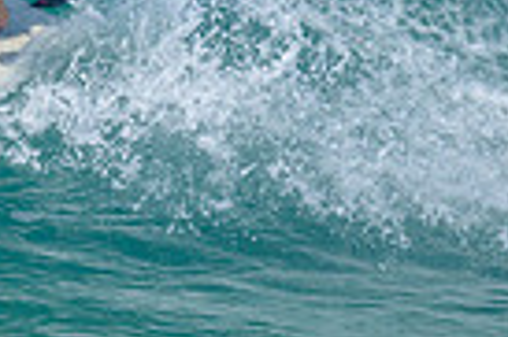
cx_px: -418
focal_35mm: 4673
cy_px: -278
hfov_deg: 0.4
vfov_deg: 0.3
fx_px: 65862
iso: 320
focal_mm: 800
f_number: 6.3
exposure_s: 1/2000
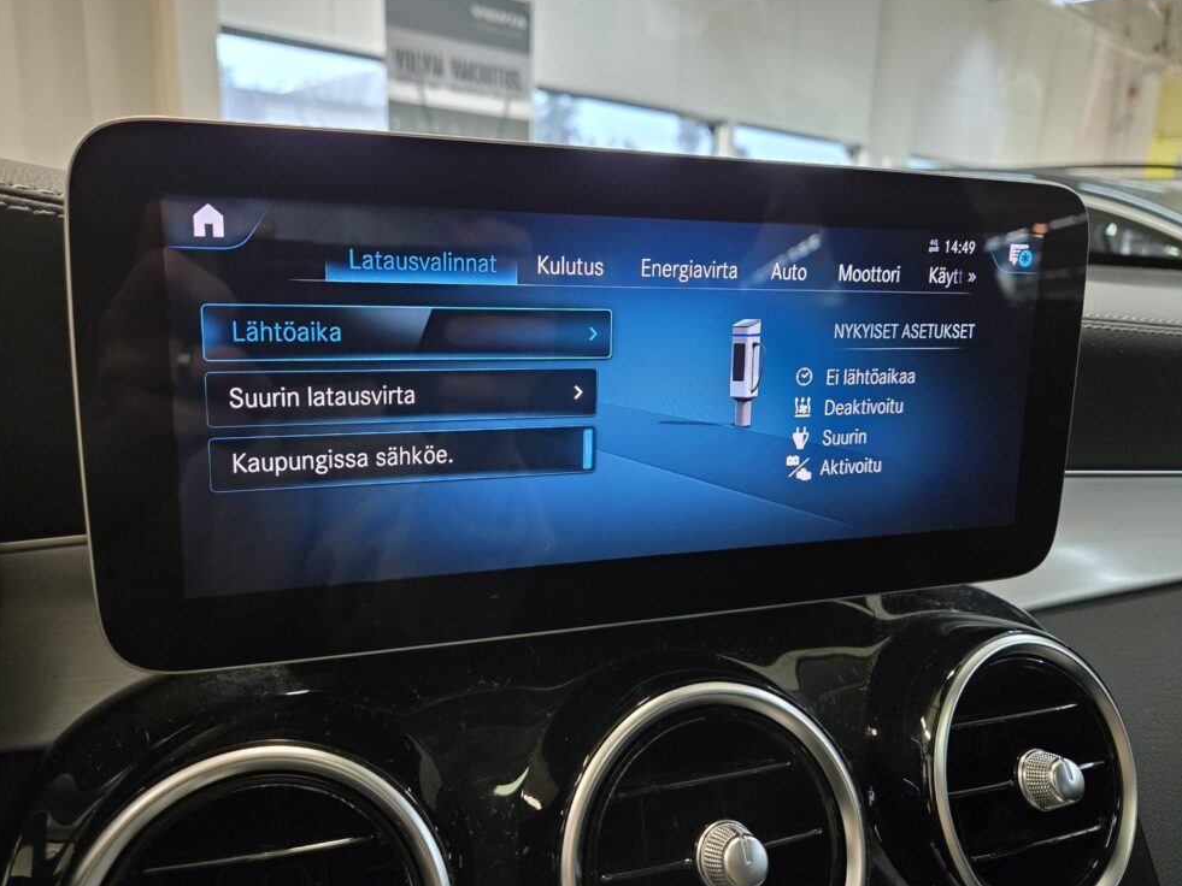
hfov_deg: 71.6
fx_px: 820
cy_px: 435
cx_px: 612
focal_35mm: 24
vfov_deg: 56.8
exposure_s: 1/100
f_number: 1.8
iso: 640
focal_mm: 5.4
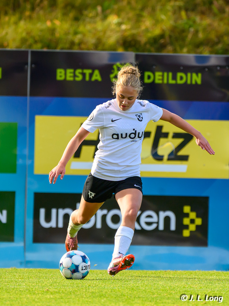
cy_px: 164
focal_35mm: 1185
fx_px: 10455
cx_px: 117
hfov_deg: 1.3
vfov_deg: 1.7
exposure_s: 1/1000
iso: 640
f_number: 6.3
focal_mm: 600
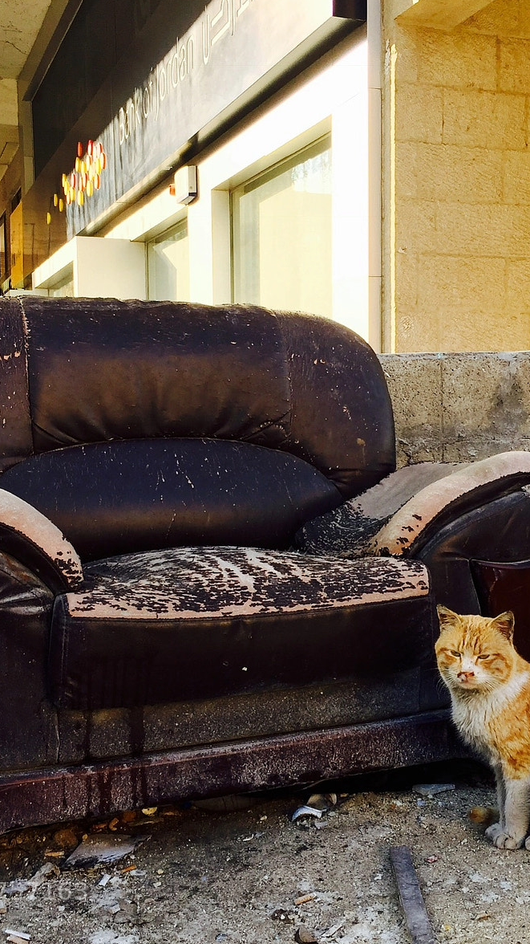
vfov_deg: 47.4
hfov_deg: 27.7
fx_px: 1075
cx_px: 310
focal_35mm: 43
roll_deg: +0.7
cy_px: 473
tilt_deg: -3.1
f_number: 2.2
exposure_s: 1/329
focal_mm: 4.15
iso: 32
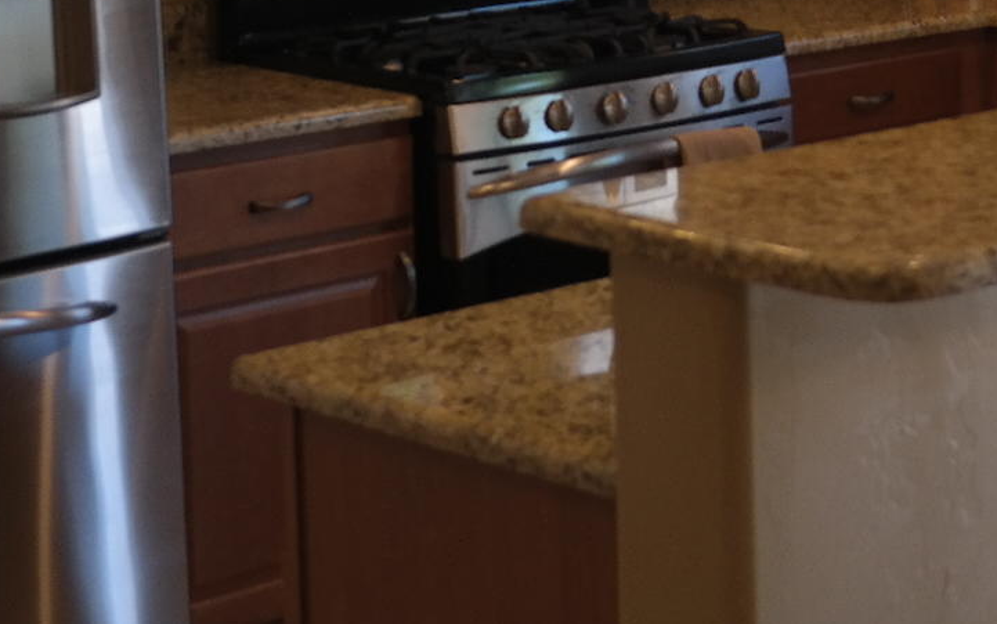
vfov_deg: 12.2
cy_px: -109
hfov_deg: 19.4
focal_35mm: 105
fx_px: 2854
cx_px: 913
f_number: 4
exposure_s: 1/50
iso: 400
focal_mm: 28
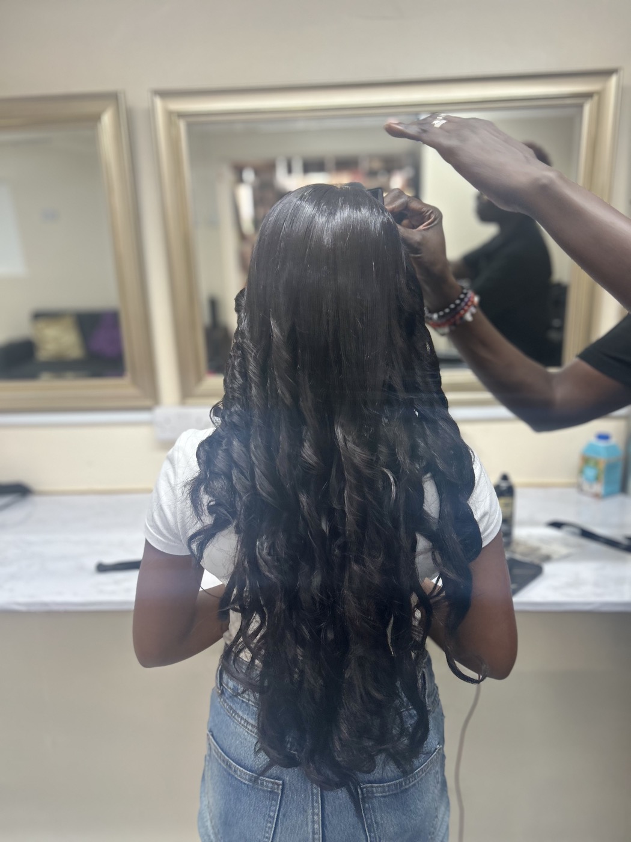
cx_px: 316
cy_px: 421
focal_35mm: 26
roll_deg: +2.2
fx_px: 632
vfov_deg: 67.3
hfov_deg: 53.1
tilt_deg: -10.9
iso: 80
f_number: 1.5
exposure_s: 1/100
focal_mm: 5.7
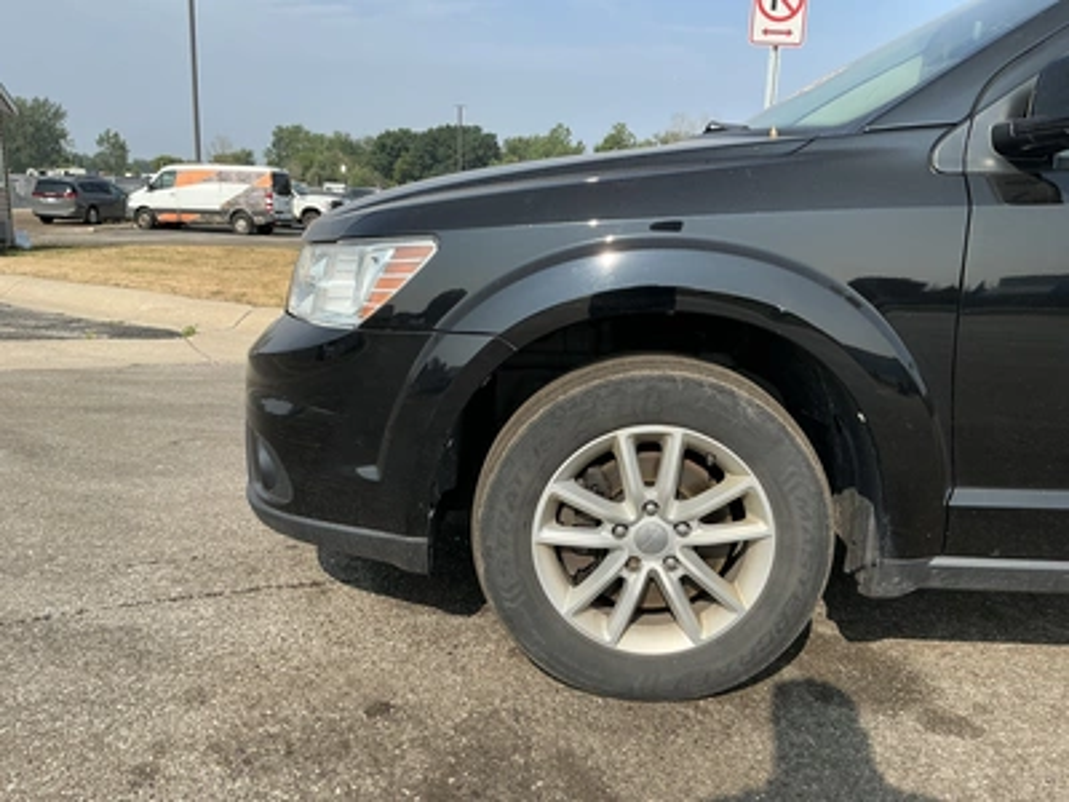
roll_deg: -2.0
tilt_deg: -12.2
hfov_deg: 63.4
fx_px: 865
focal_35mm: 28
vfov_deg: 49.7
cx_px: 534
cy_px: 401
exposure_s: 1/1311
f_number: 1.8
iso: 25
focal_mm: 3
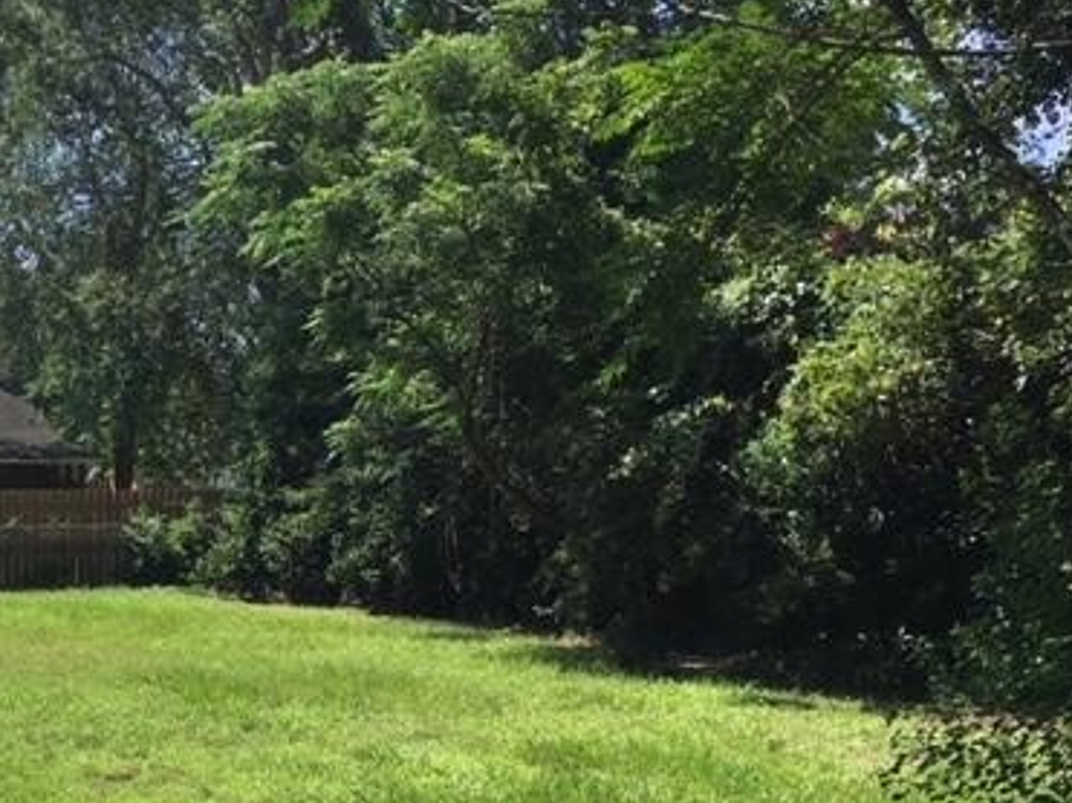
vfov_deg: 28.7
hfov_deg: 37.3
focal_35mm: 50
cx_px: 277
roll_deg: +0.0
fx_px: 1548
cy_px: 581
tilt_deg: -4.1
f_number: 2.2
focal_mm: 4.15
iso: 25
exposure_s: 1/1148
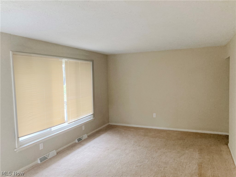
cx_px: 118
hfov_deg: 63.4
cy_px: 88
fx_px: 191
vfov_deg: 49.7
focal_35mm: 28
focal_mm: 3.99
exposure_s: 1/30
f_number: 1.8
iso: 400
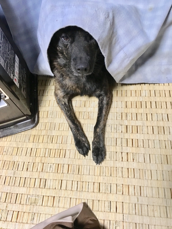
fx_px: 192
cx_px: 86
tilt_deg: -60.0
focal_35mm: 29
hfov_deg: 48.2
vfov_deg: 61.7
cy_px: 114
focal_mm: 4.15
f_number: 2.2
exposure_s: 1/24
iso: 200
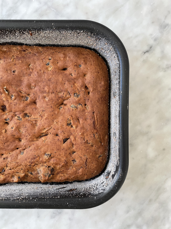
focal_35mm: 26
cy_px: 114
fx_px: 171
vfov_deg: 67.3
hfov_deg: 53.1
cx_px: 86
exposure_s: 1/121
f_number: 1.6
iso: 125
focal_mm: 4.2
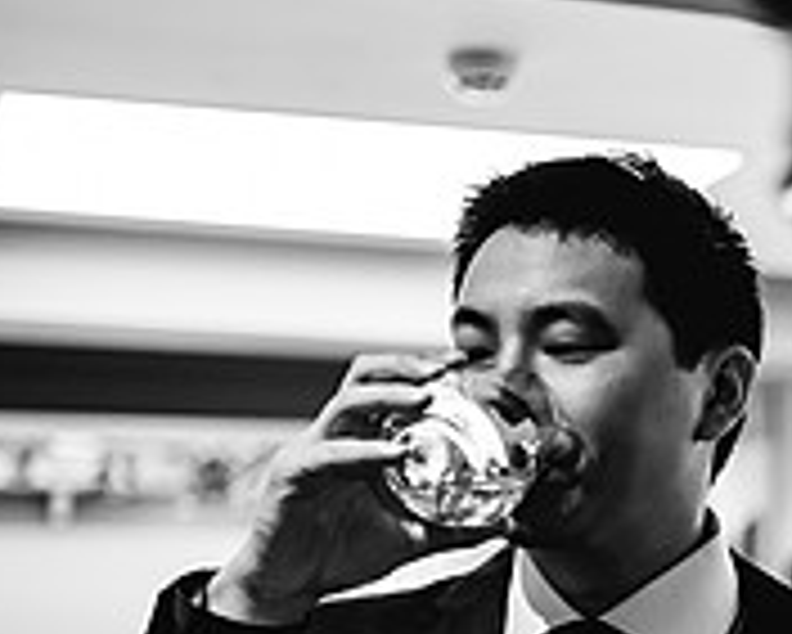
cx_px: 1238
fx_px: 2533
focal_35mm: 108
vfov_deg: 14.1
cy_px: 609
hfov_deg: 16.1
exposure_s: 1/250
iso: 1250
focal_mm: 35
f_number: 1.4
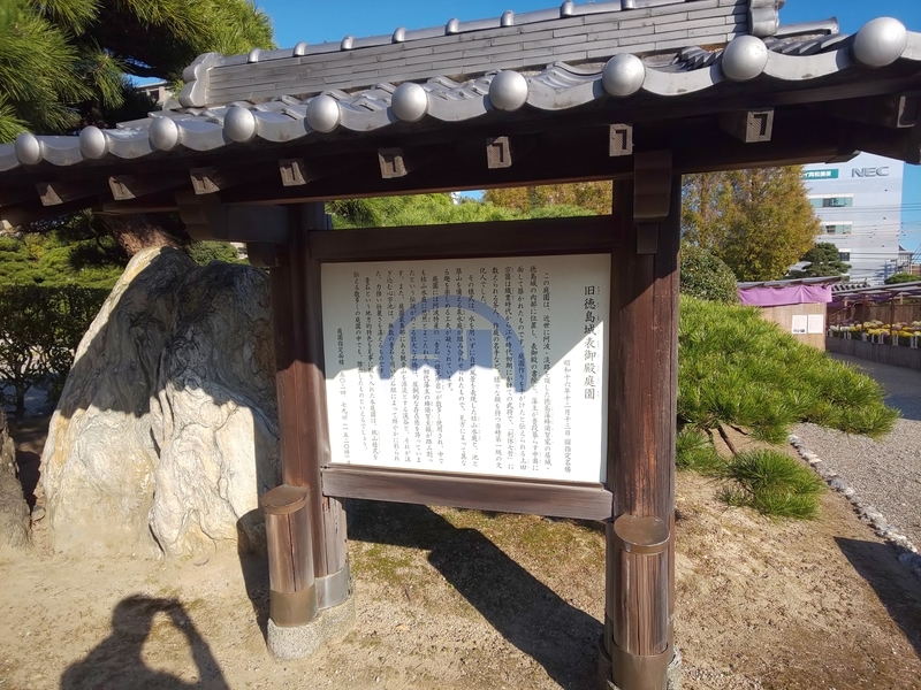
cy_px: 345
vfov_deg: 66.0
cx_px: 460
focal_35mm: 20
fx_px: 532
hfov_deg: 81.7
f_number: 1.94
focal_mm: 3.45
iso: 28
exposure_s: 1/792
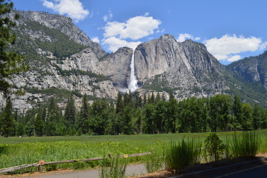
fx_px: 222
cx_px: 134
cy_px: 89
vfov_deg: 43.5
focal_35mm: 30
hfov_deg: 62.0
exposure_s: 1/500
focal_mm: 20
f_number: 11
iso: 400
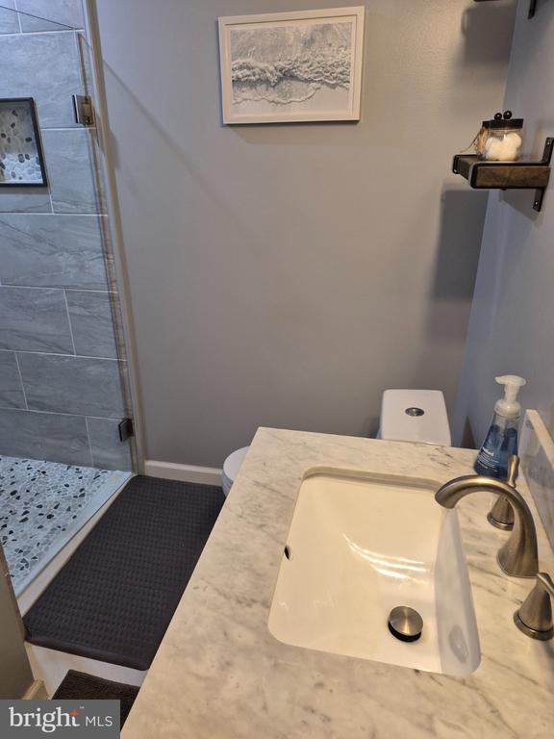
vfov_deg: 73.9
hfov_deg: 58.9
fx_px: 491
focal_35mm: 23
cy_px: 370
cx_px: 277
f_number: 1.8
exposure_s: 1/120
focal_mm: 5.4
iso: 320
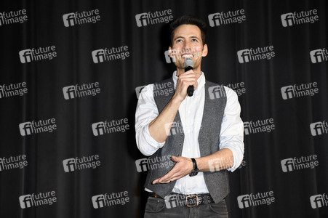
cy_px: 109
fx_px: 956
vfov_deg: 13.0
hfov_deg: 19.5
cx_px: 164
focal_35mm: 105
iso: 3200
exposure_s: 1/160
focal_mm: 70
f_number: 6.3
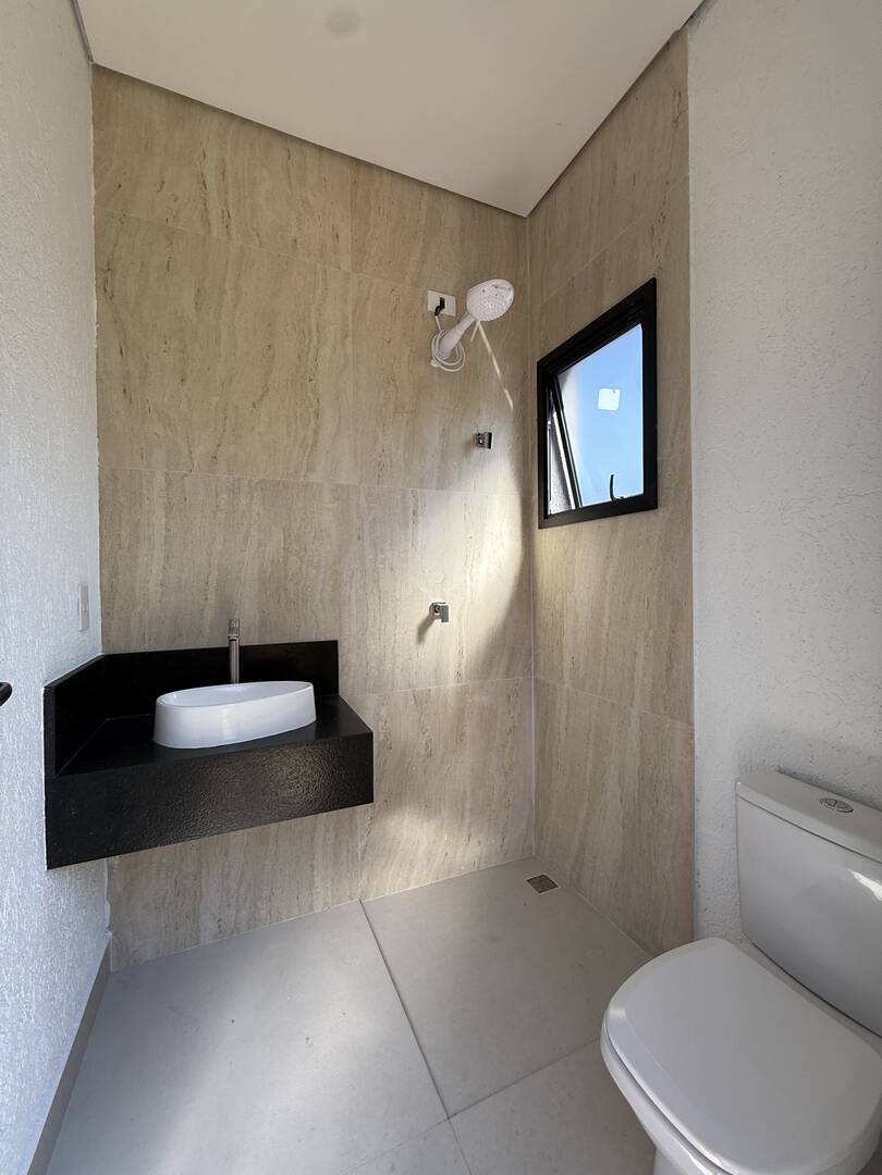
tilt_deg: +0.3
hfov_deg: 85.7
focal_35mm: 14
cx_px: 441
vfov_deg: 102.1
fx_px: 476
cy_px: 588
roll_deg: +0.7
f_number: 2.2
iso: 64
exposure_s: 1/442
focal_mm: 2.22
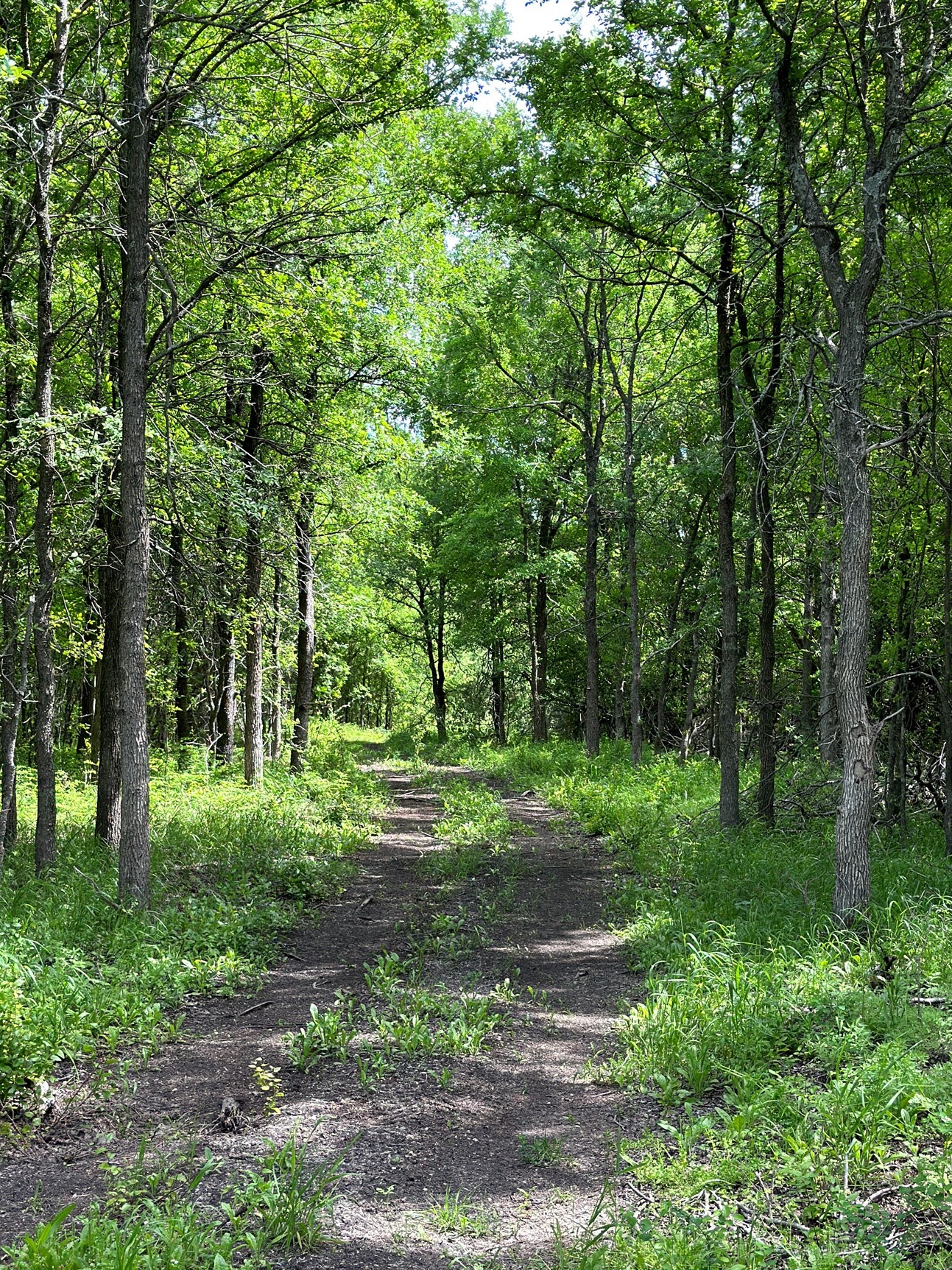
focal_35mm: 57
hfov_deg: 25.6
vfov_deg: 33.8
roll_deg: +0.0
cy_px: 706
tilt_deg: -0.8
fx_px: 2091
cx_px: 500
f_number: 1.78
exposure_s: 1/615
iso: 80
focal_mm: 6.86
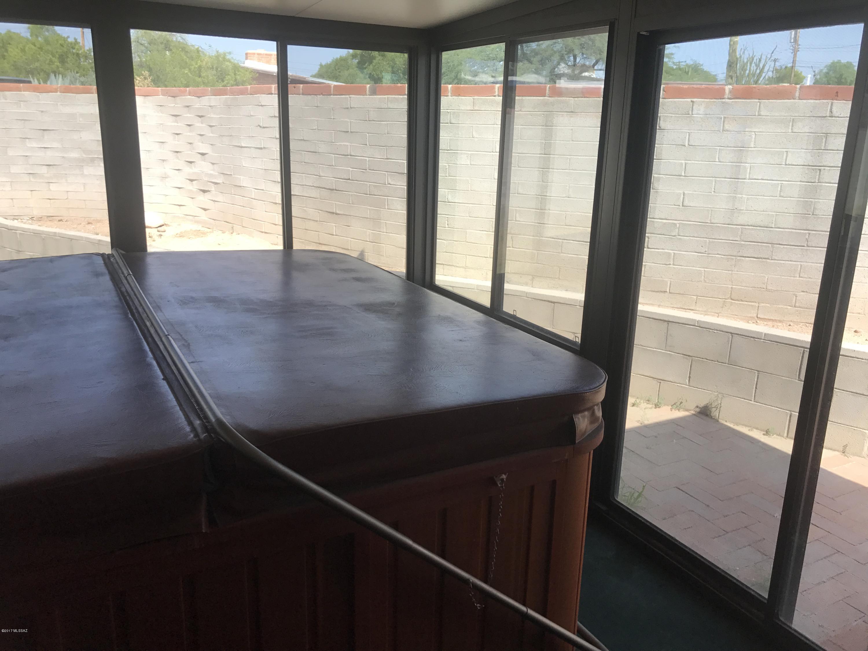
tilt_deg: -14.1
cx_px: 434
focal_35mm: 28
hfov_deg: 63.4
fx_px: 702
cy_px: 326
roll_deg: -1.1
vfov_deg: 49.7
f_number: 1.8
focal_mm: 3.99
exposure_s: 1/501
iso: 20
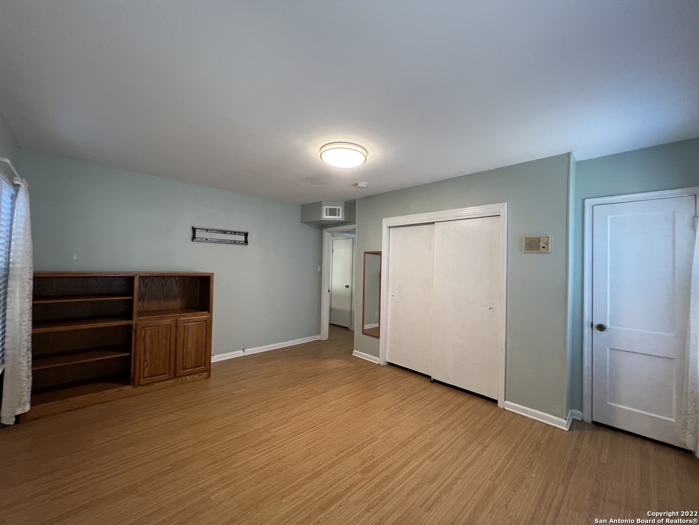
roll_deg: -1.2
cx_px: 350
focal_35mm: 13
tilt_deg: +1.4
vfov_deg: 89.9
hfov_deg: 106.2
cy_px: 262
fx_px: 263
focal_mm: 1.57
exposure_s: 1/60
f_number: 1.8
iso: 160
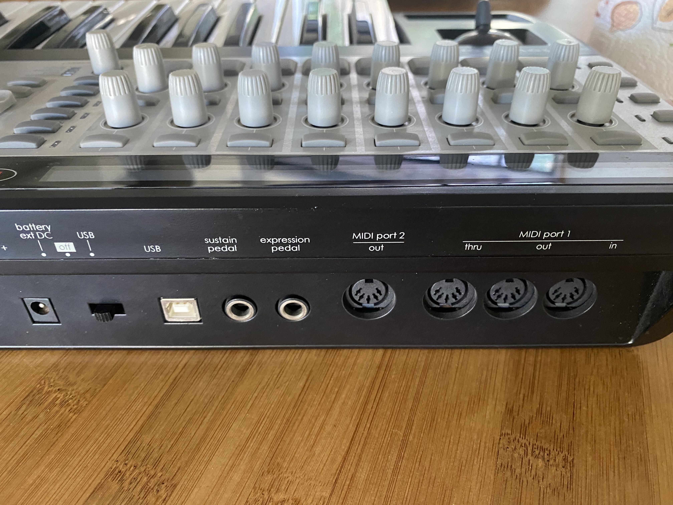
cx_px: 336
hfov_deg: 69.4
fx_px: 486
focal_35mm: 25
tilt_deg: -39.4
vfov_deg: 54.9
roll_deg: +1.3
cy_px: 252
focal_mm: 4.25
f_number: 1.8
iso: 640
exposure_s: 1/30
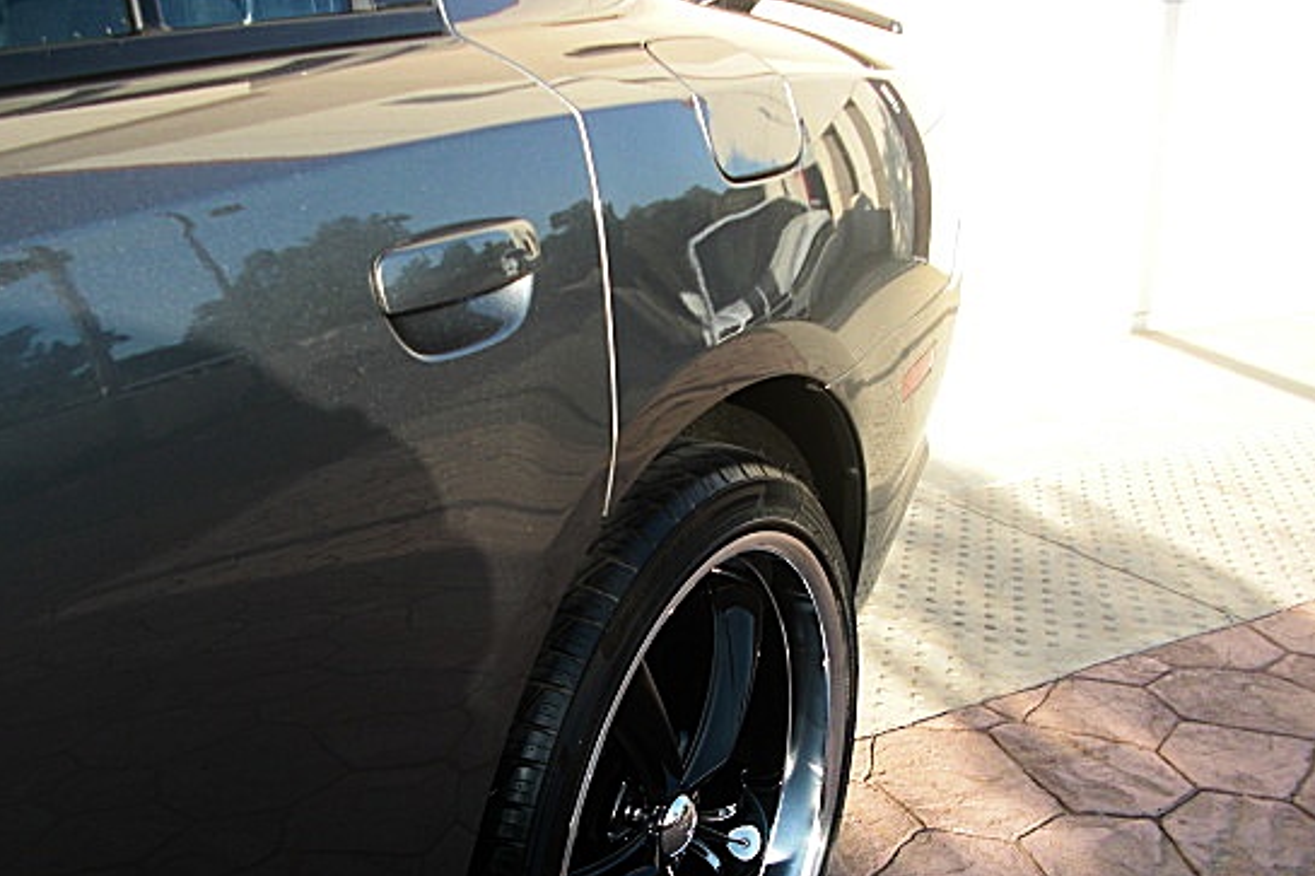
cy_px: 577
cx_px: 560
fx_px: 1607
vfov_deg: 30.3
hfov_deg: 44.4
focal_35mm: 44
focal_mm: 6.3
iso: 50
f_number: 2.8
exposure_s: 1/250
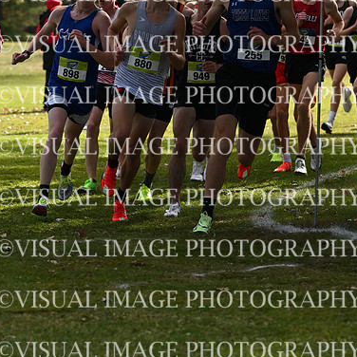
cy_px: 121
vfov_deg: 9.2
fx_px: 2217
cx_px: 179
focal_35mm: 190
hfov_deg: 9.2
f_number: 5.6
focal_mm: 145
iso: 125
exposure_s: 1/400
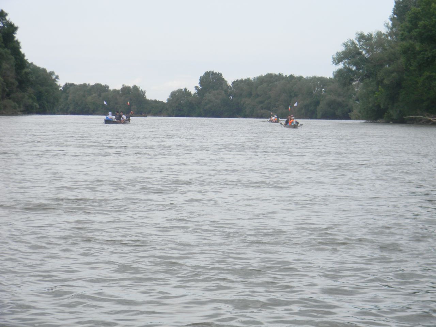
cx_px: 218
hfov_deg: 18.7
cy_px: 164
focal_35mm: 105
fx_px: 1323
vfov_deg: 14.1
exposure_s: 1/418
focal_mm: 19
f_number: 4.7
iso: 80
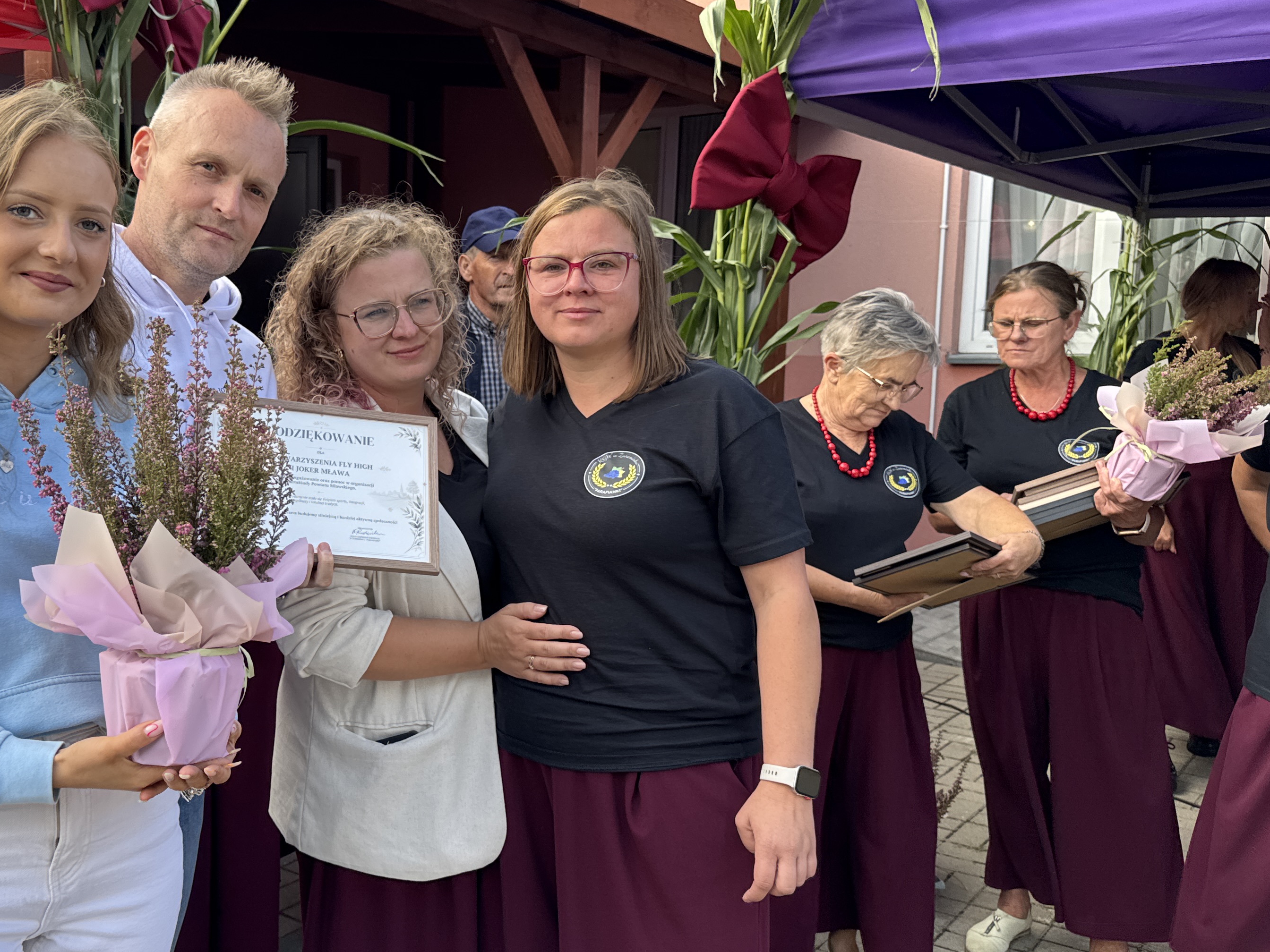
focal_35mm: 36
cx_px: 431
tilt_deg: -5.6
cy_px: 490
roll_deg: +0.3
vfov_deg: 39.7
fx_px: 1321
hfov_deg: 50.5
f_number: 1.78
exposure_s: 1/470
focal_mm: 6.76
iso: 80
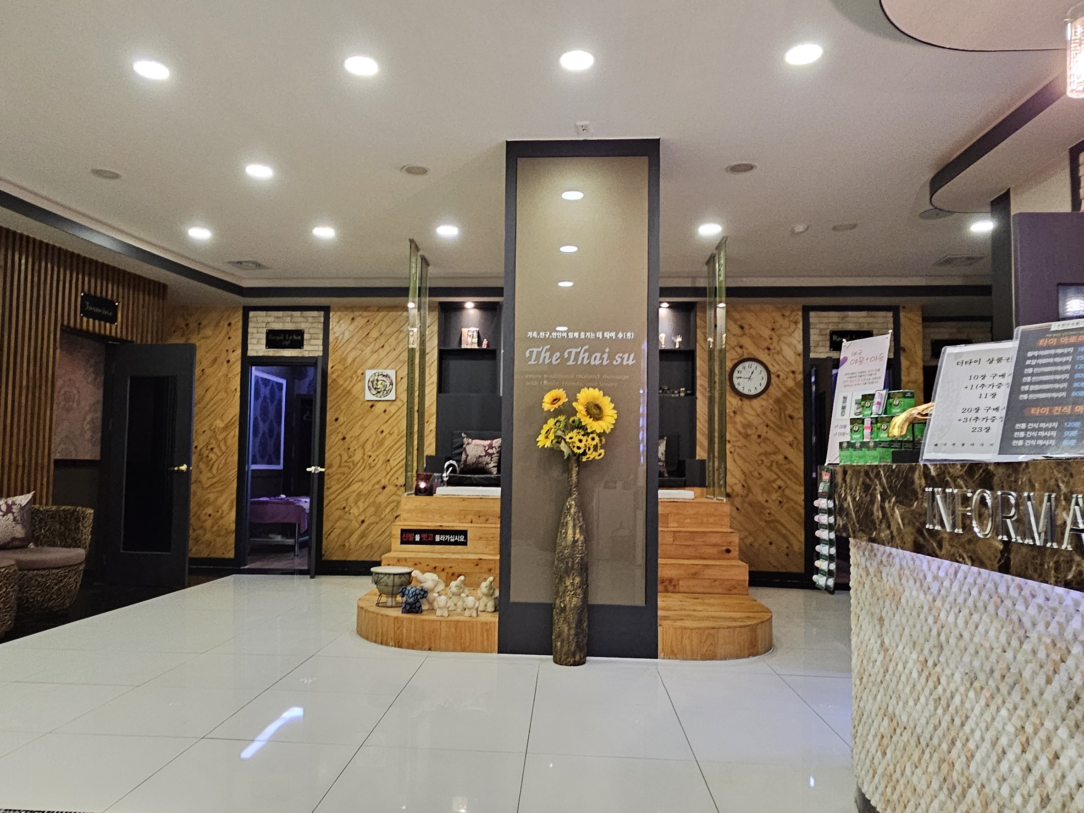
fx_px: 689
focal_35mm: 22
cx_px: 509
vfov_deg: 61.1
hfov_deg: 76.3
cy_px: 424
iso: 500
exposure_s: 1/30
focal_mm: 2.2
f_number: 2.2
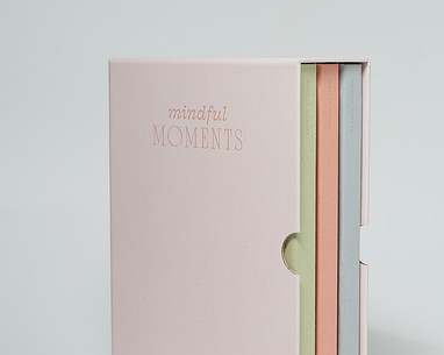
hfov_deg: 19.2
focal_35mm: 100
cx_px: 264
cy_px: 235
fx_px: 1313
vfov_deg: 15.3
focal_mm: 50
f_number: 9
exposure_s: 1/200
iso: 200
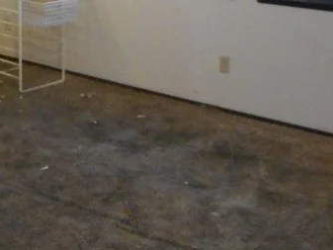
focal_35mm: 76
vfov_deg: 18.2
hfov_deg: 24.7
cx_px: 17
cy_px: -63
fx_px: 731
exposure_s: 1/40
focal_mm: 4.5
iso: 800
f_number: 3.7
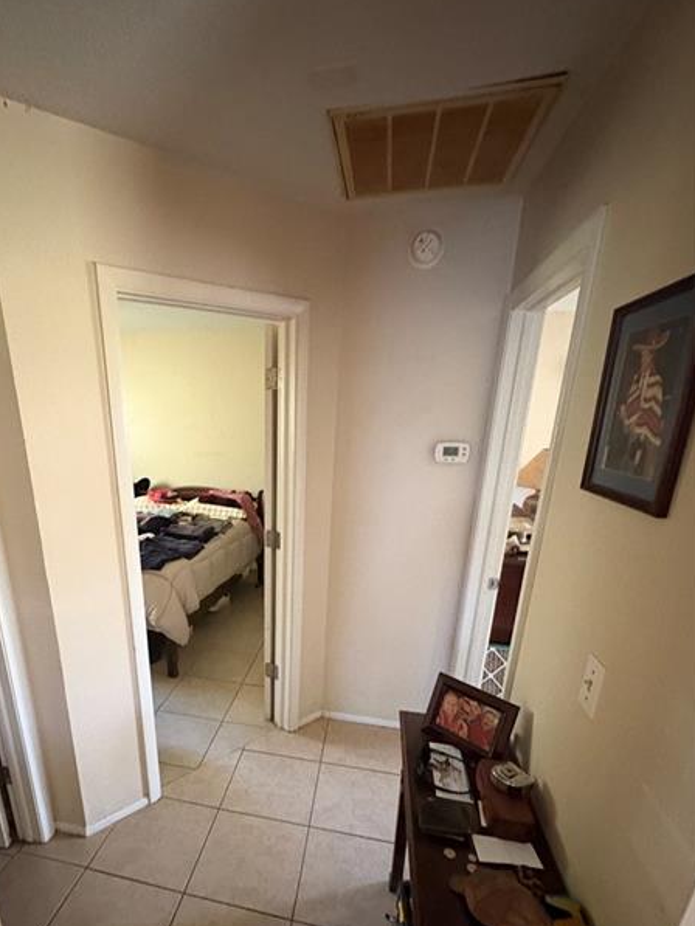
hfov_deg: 70.4
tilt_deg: -16.7
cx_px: 258
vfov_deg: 86.1
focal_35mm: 18
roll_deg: +1.4
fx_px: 482
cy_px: 575
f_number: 2.2
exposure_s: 1/30
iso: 800
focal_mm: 2.22
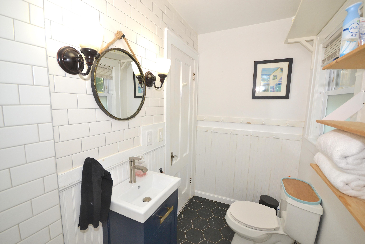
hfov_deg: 100.4
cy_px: 122
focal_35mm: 15
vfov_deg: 77.3
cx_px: 182
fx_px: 152
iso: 400
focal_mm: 10
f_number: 5.6
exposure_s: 1/60
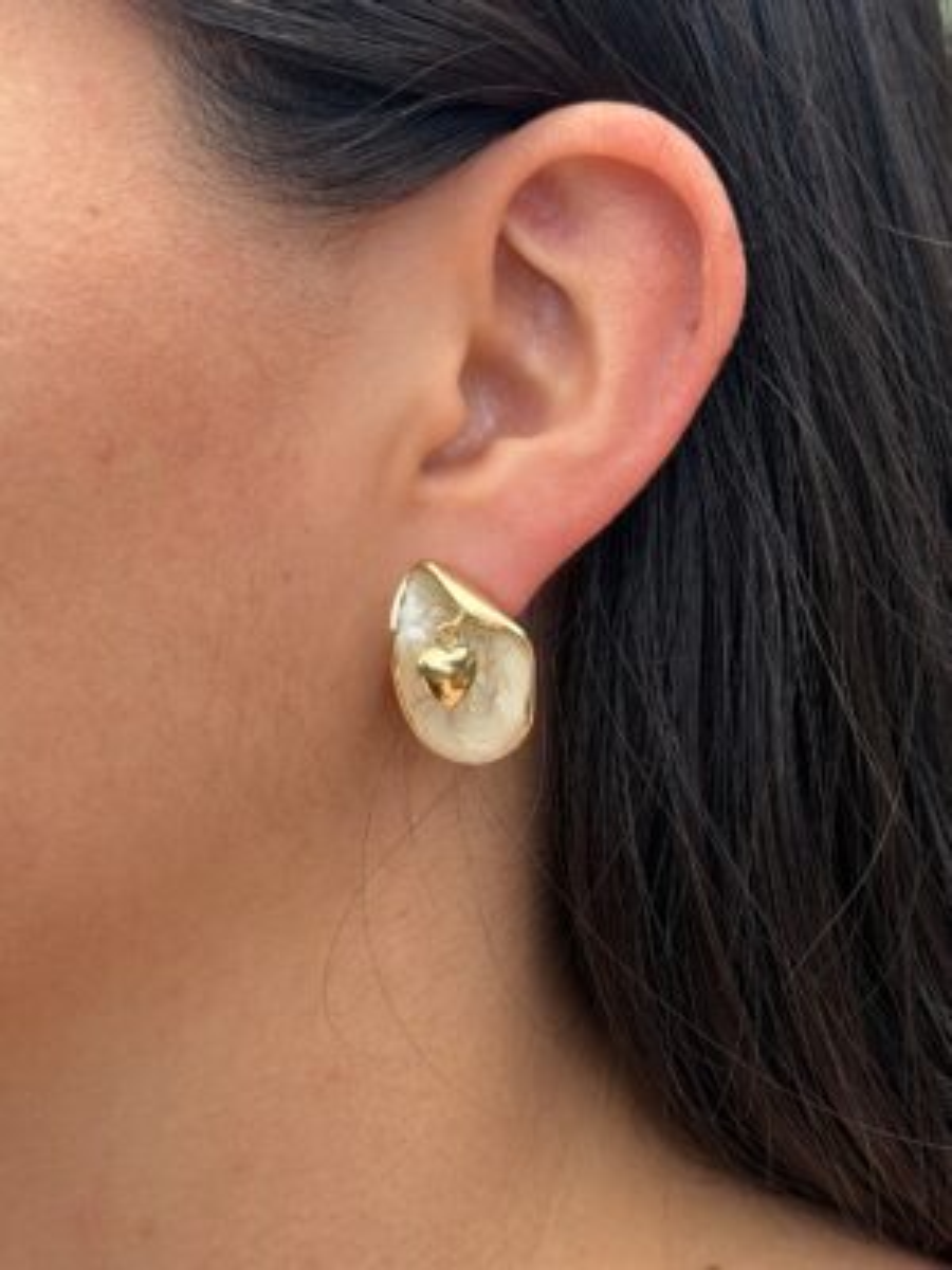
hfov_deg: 30.3
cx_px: 476
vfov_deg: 39.7
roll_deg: -0.1
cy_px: 635
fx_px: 1760
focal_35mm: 48
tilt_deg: -5.5
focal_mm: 6.76
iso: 64
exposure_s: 1/1116
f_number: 1.78
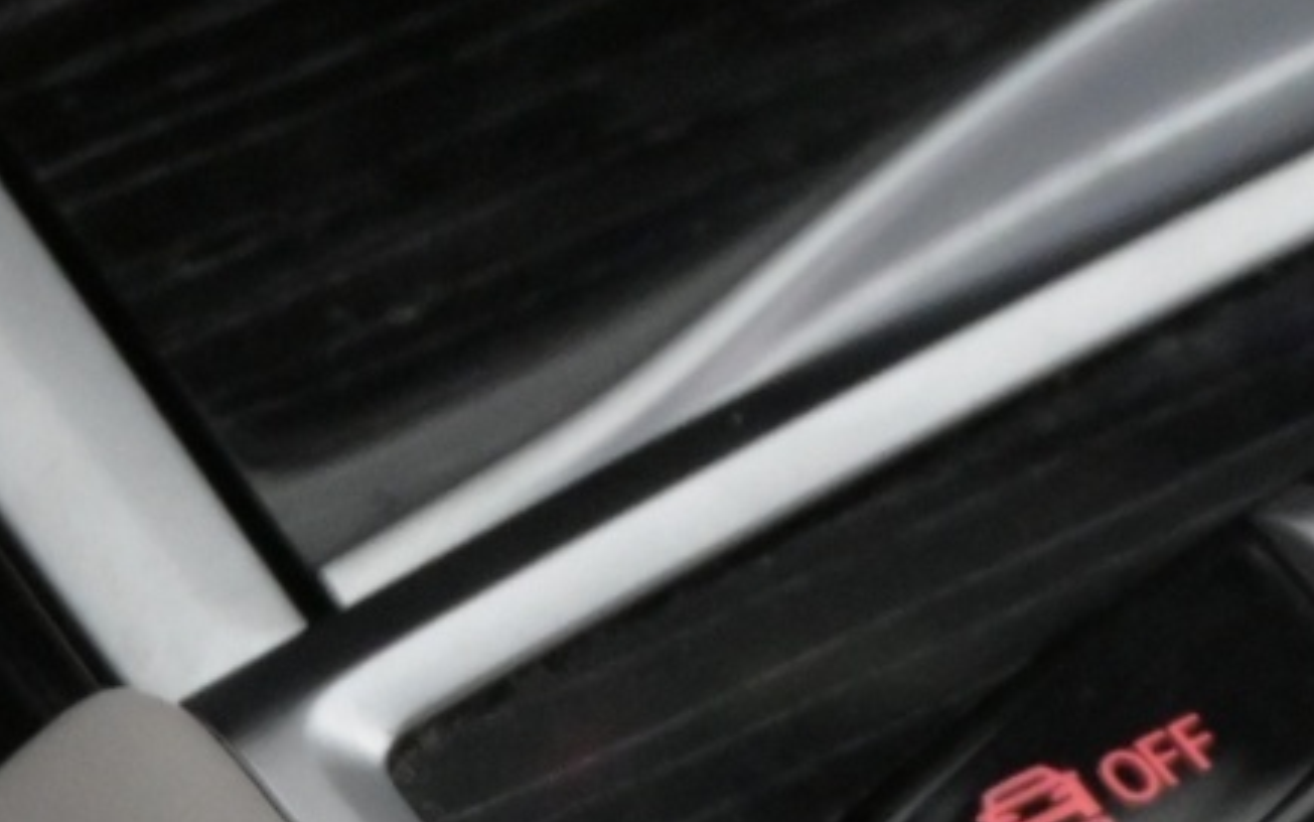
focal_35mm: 239
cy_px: 1306
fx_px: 8560
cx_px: 1710
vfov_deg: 5.4
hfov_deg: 8.6
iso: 5600
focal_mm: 42
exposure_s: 1/60
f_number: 5.6
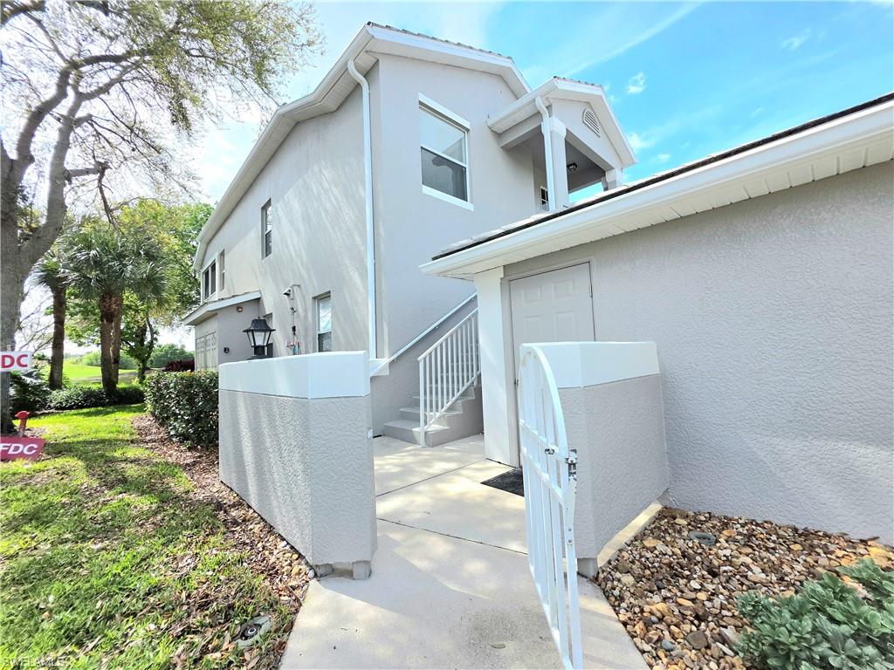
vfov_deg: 89.9
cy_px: 335
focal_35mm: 13
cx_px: 447
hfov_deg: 106.2
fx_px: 336
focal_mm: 2.2
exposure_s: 1/2000
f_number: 1.9
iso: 40
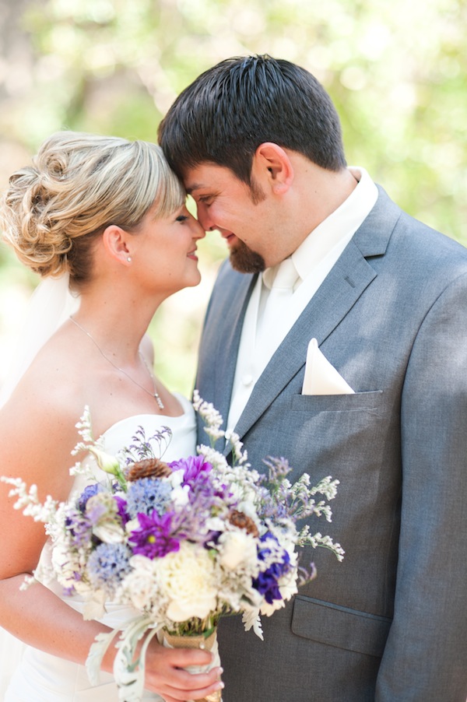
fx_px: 1656
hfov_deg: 16.0
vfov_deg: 23.9
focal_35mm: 85
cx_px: 234
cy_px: 351
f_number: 2.8
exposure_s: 1/320
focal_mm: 85
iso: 320
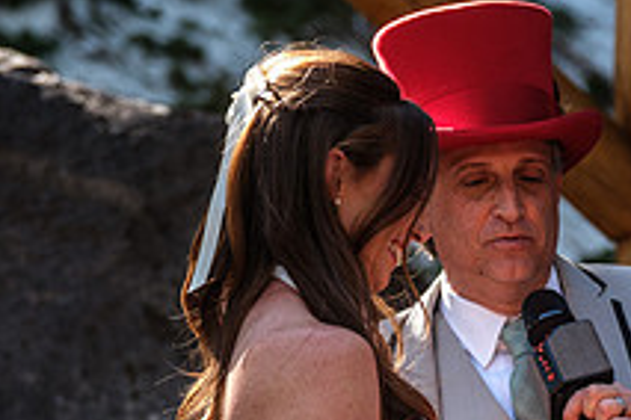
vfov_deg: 2.4
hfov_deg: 3.6
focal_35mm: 572
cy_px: 424
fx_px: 10025
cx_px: 619
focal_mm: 140
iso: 400
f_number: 4
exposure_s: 1/160
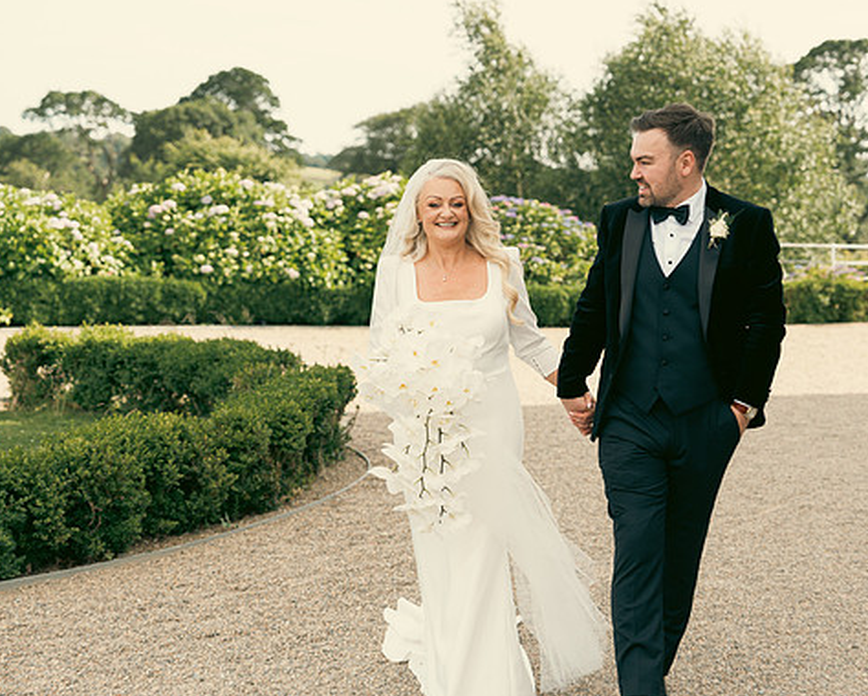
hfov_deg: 27.1
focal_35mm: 70
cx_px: 491
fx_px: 1800
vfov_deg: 21.9
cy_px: 345
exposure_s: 1/400
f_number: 3.5
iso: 125
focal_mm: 61
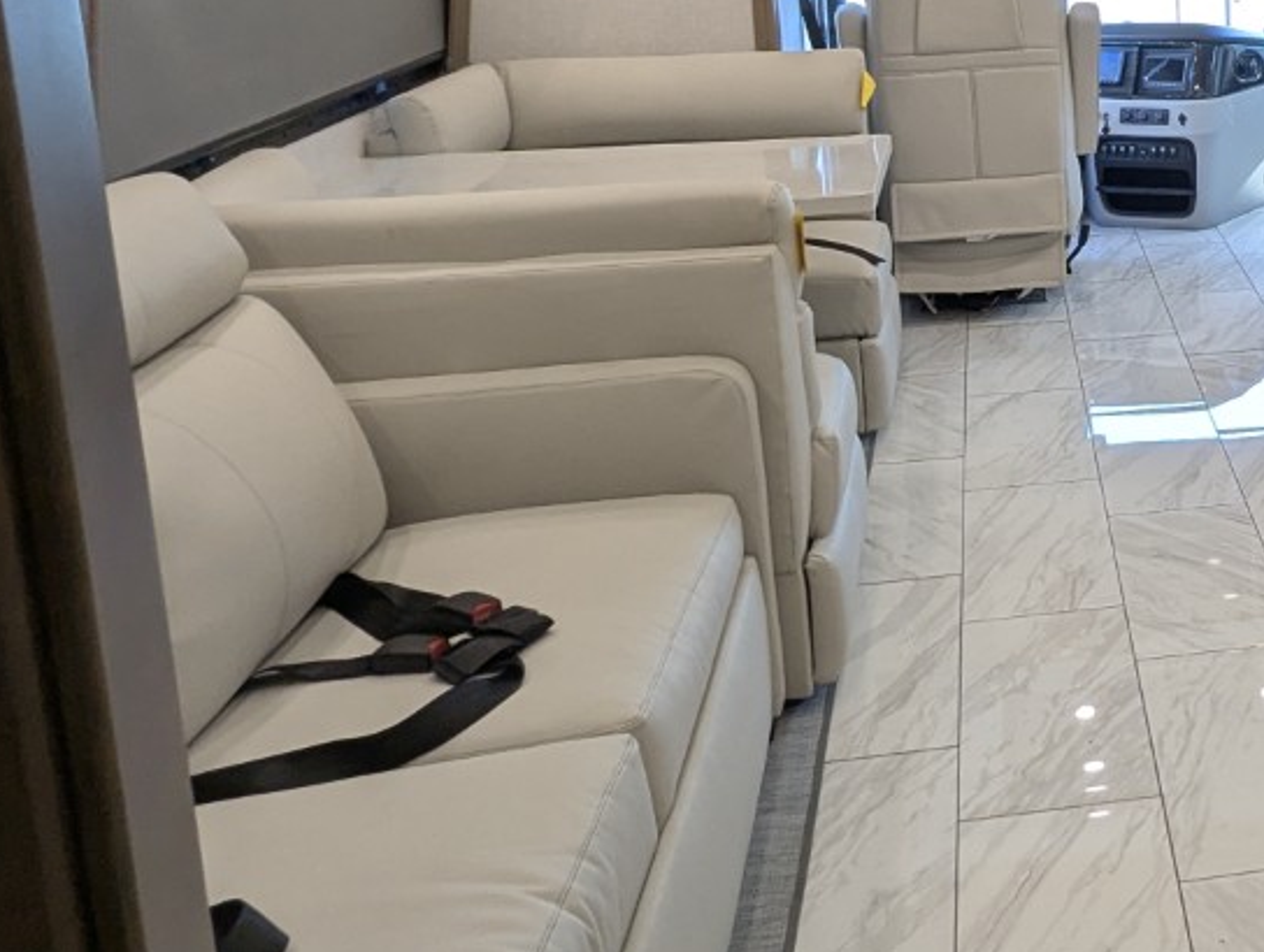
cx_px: 1291
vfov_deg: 33.6
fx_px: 1500
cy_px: 121
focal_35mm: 41
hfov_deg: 39.7
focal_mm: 2.35
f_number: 2.2
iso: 77
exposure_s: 1/61.4
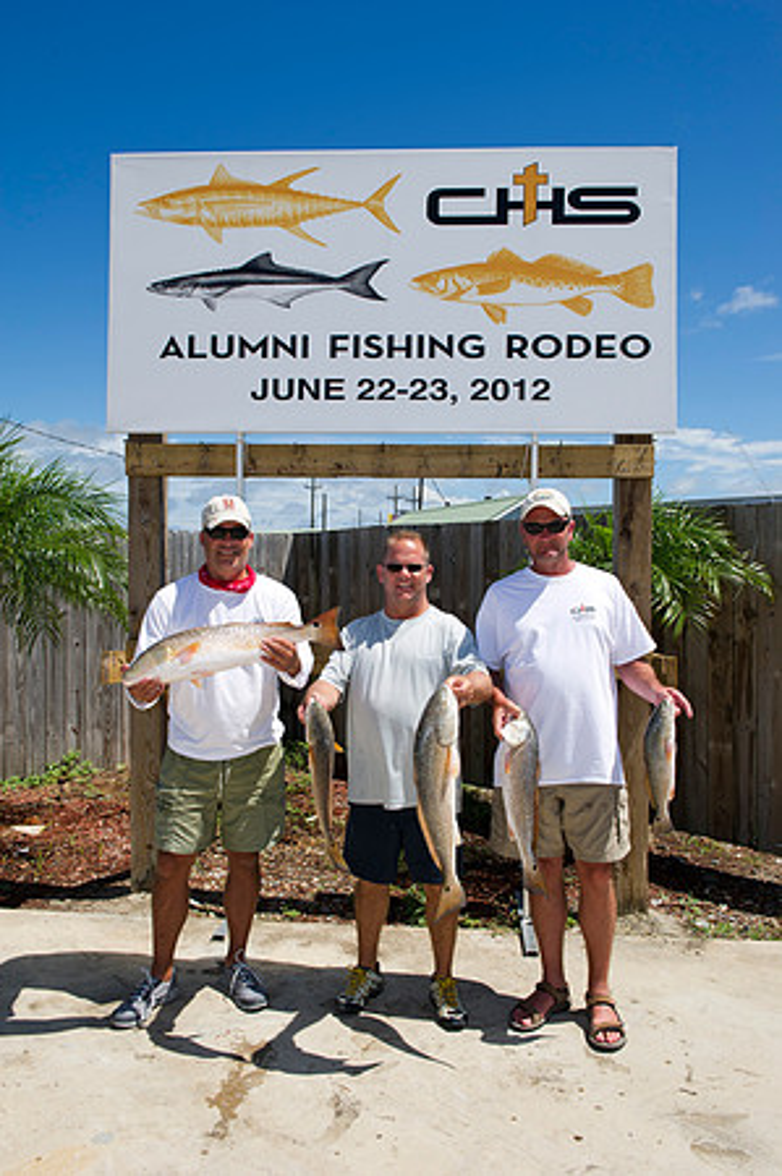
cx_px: 391
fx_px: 947
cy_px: 588
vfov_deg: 63.7
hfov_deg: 44.9
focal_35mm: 29
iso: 125
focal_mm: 29
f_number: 10
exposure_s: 1/250
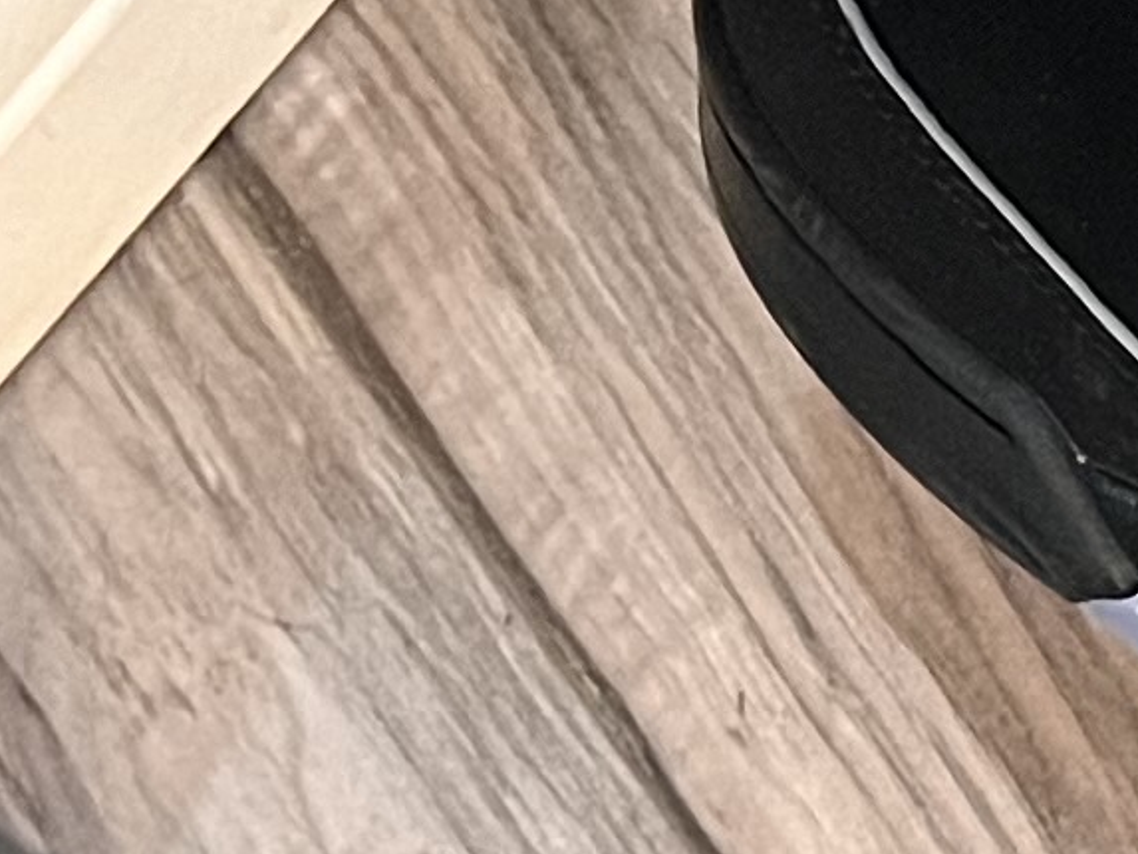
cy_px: 1680
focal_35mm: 183
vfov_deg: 7.8
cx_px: 2566
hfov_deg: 9.7
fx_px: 6017
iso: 500
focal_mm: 5.1
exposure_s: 1/40
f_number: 1.6
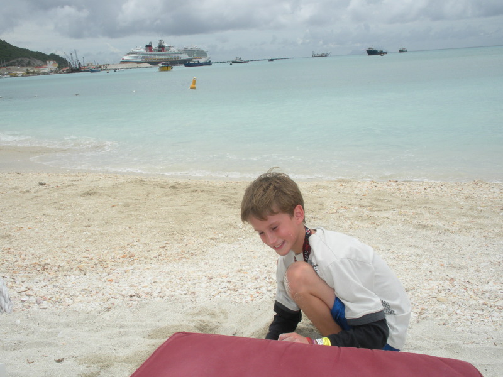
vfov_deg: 39.7
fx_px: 523
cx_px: 252
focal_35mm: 36
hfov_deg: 51.4
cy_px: 188
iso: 88
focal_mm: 6.3
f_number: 5.6
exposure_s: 1/504
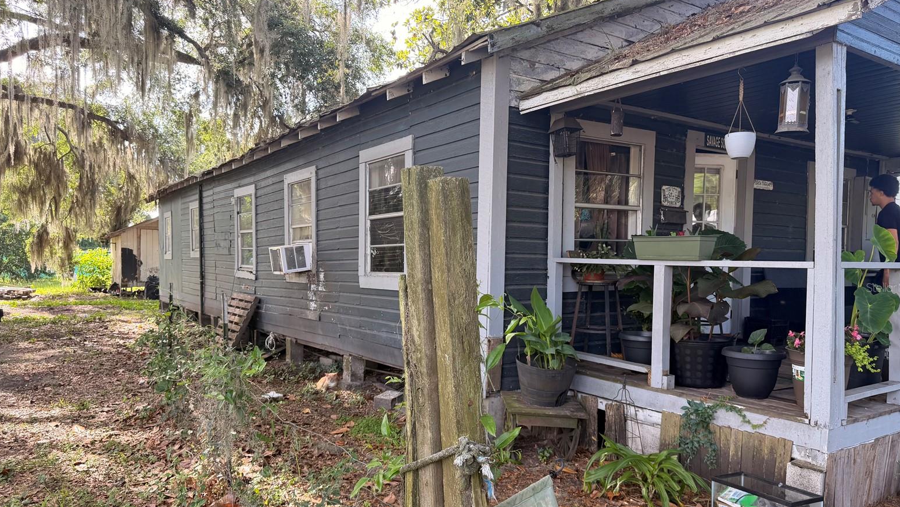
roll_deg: -0.7
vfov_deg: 42.8
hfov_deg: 69.8
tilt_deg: -0.6
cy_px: 287
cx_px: 456
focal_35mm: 27
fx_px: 644
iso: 80
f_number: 1.78
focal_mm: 6.76
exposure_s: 1/173
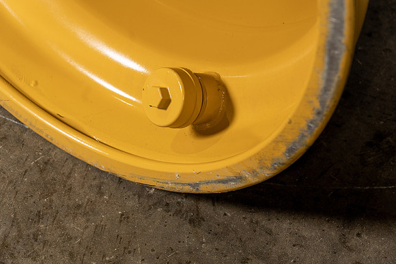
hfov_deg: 19.6
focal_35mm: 104
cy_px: 132
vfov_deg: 13.2
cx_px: 198
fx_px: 1144
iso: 800
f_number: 5.6
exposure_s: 1/125
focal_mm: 104
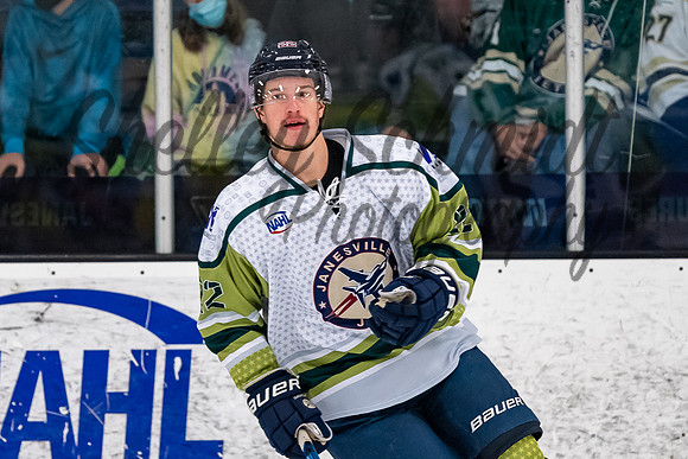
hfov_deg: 4.4
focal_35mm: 473
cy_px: 107
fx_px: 9047
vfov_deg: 2.9
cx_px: 226
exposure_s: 1/800
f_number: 3.2
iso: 2000
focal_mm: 190
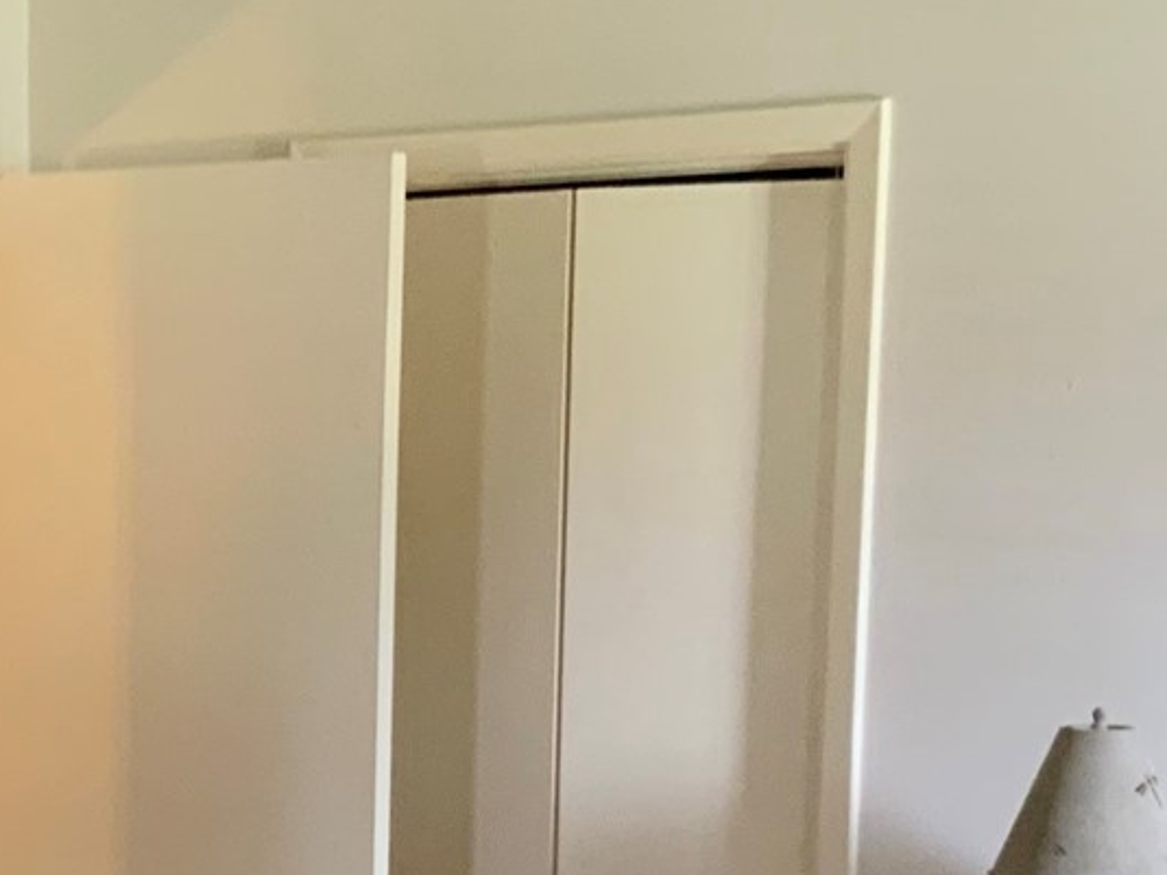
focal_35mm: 111
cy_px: 1071
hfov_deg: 17.4
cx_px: 20
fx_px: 3741
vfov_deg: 13.0
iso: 160
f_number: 1.8
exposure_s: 1/60
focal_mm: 3
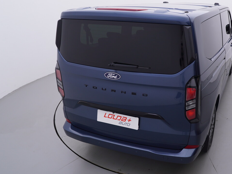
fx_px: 219
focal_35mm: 33
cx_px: 174
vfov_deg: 43.3
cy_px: 92
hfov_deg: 53.2
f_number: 5
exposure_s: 1/80
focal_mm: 15
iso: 200
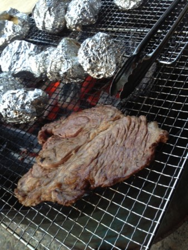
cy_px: 125
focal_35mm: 35
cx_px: 94
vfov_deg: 52.6
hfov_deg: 40.7
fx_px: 253
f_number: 2.4
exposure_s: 1/24
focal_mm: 4.28
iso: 80
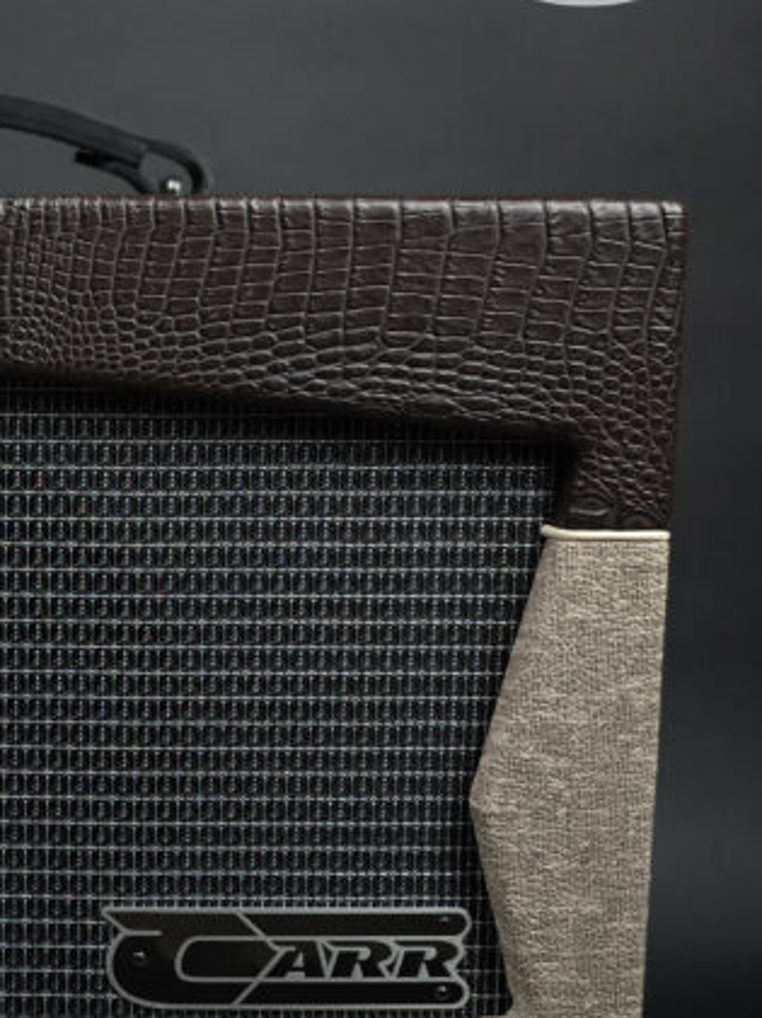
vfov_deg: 34.4
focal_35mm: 56
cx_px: -80
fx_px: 1646
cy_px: 498
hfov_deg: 24.3
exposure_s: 1/100
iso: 640
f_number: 1.7
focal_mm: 6.3
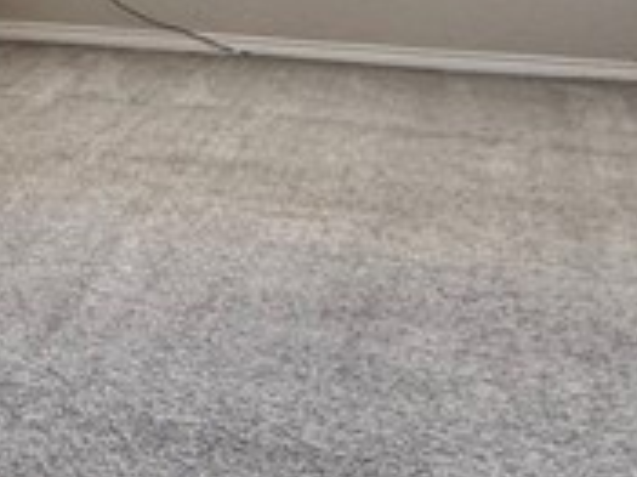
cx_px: -775
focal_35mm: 82
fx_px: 1508
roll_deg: +1.2
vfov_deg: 17.8
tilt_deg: -9.9
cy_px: 69
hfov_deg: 15.9
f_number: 2.2
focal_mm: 2.22
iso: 200
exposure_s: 1/120
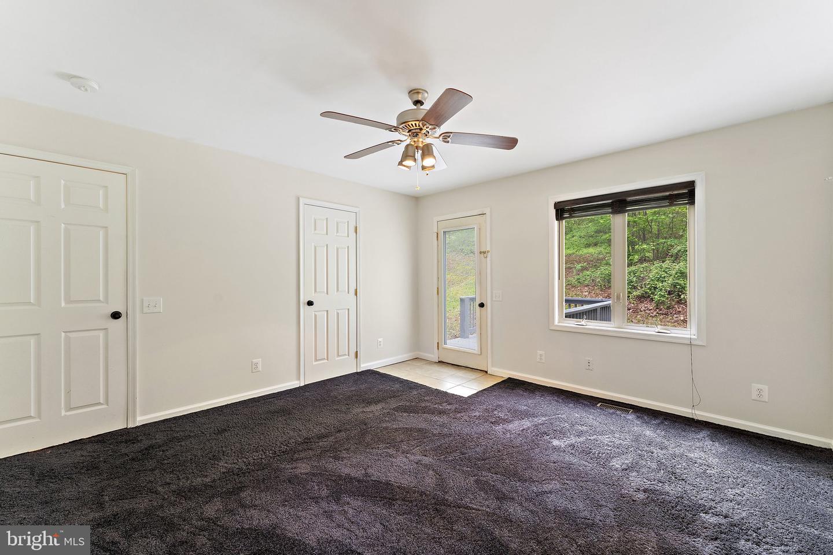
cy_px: 278
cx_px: 416
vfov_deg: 81.2
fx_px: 324
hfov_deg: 104.3
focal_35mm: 14
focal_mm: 14
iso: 640
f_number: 8
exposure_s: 1/13
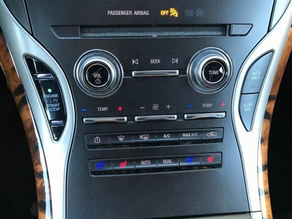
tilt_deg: -54.3
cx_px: 146
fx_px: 236
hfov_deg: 63.4
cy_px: 110
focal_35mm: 28
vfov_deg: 49.7
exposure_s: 1/24
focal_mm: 3.99
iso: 32
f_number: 1.8
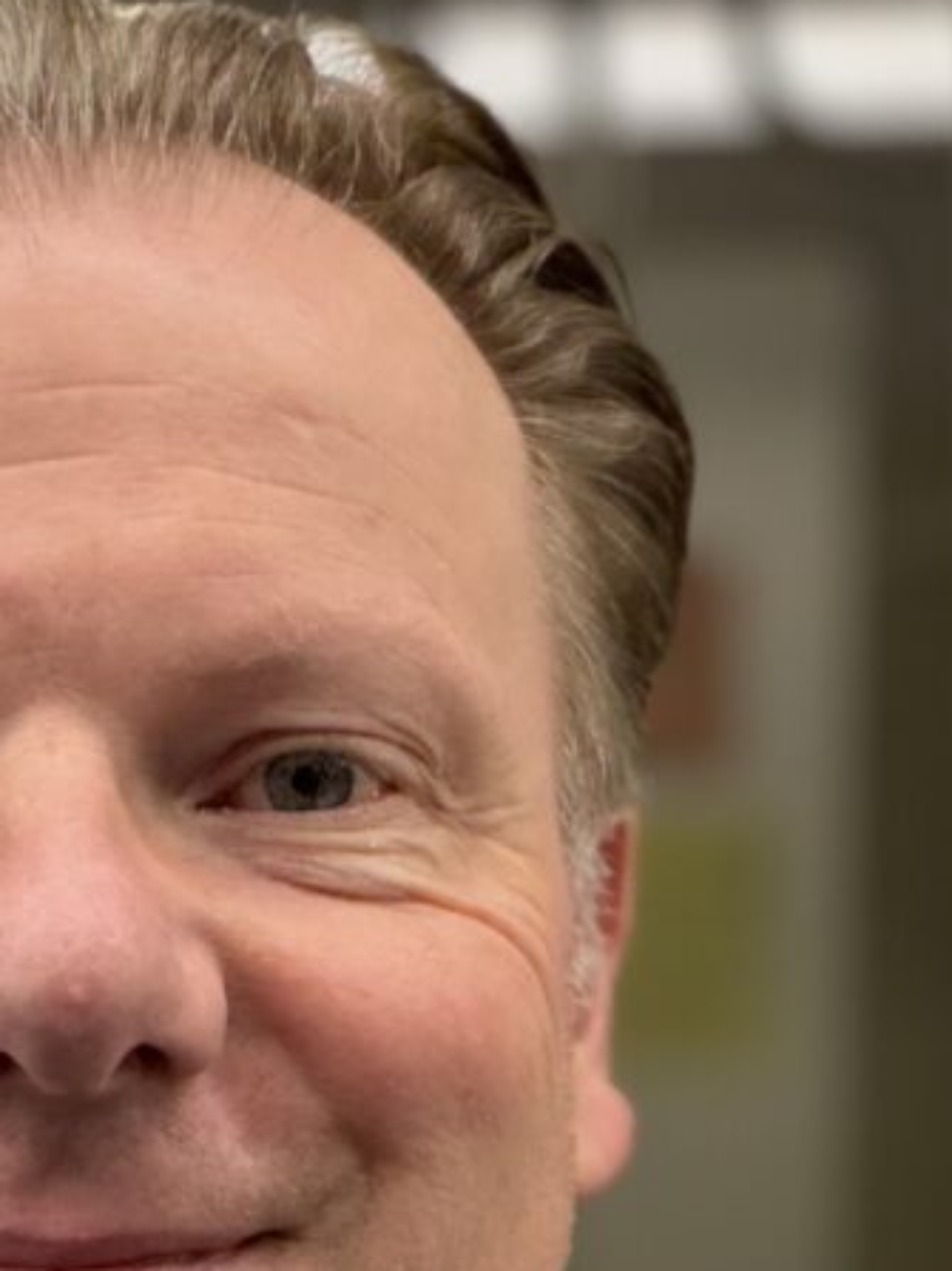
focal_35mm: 69
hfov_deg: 20.8
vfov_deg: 26.5
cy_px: 1307
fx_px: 2531
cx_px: 71
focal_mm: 2.71
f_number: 1.9
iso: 200
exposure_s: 1/60
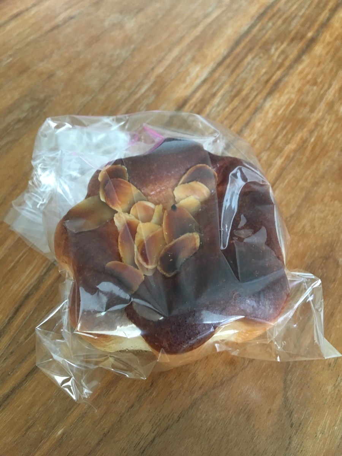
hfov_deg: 48.2
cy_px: 228
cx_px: 171
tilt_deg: -55.9
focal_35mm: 29
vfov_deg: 61.7
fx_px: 382
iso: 200
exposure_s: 1/17
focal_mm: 4.15
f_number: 2.2
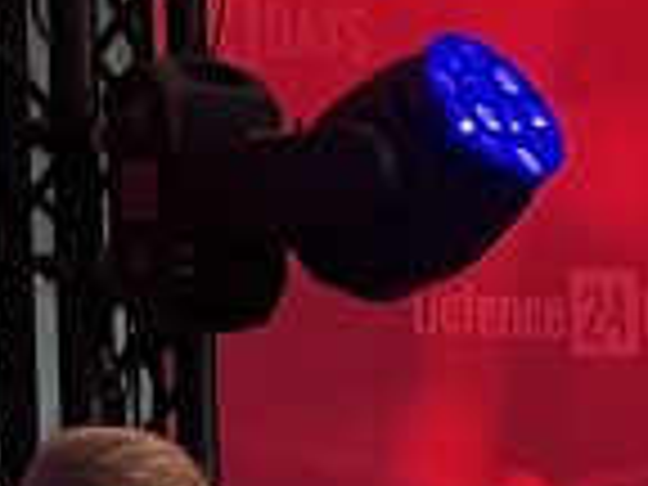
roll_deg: +1.8
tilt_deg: +3.3
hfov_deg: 3.6
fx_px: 10015
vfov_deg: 2.8
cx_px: -1408
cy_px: 727
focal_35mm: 535
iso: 320
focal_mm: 9
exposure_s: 1/49
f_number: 2.8
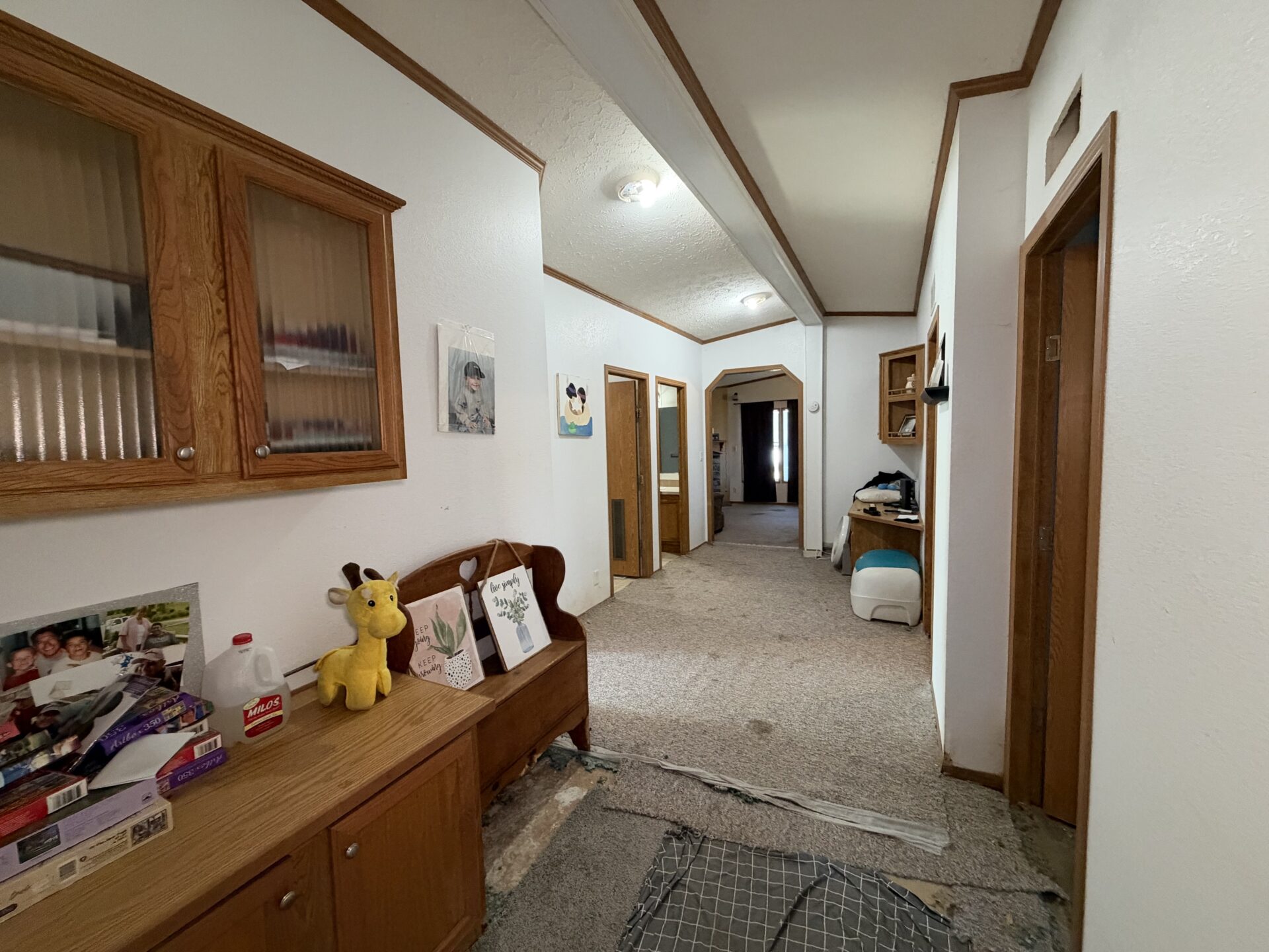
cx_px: 634
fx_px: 513
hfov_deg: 102.1
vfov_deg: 85.7
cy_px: 476
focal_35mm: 14
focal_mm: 2.22
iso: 640
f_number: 2.2
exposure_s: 1/60
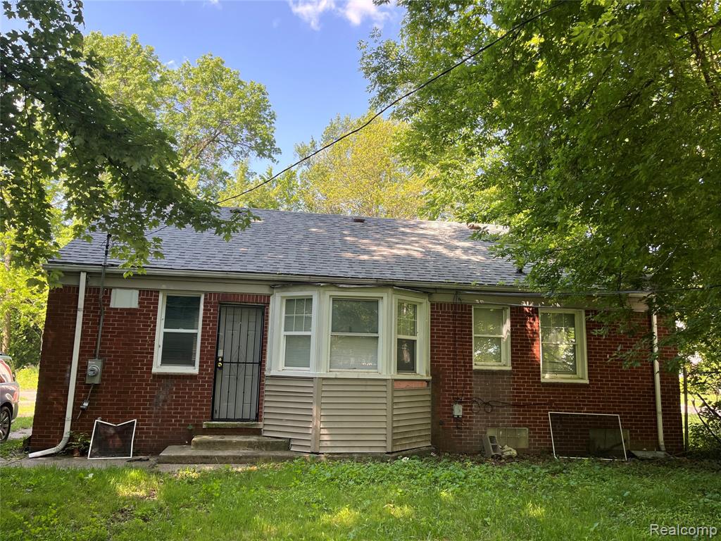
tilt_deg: +9.2
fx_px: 542
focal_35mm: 26
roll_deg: -1.3
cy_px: 270
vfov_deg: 53.1
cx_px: 360
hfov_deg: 67.3
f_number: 1.6
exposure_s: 1/357
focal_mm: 5.1
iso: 50
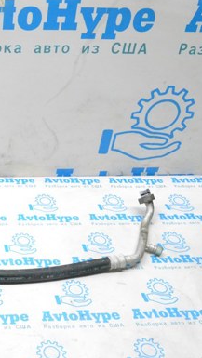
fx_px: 447
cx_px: -70
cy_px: 164
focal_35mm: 47
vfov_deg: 43.7
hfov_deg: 22.4
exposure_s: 1/160
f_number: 9
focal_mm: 18
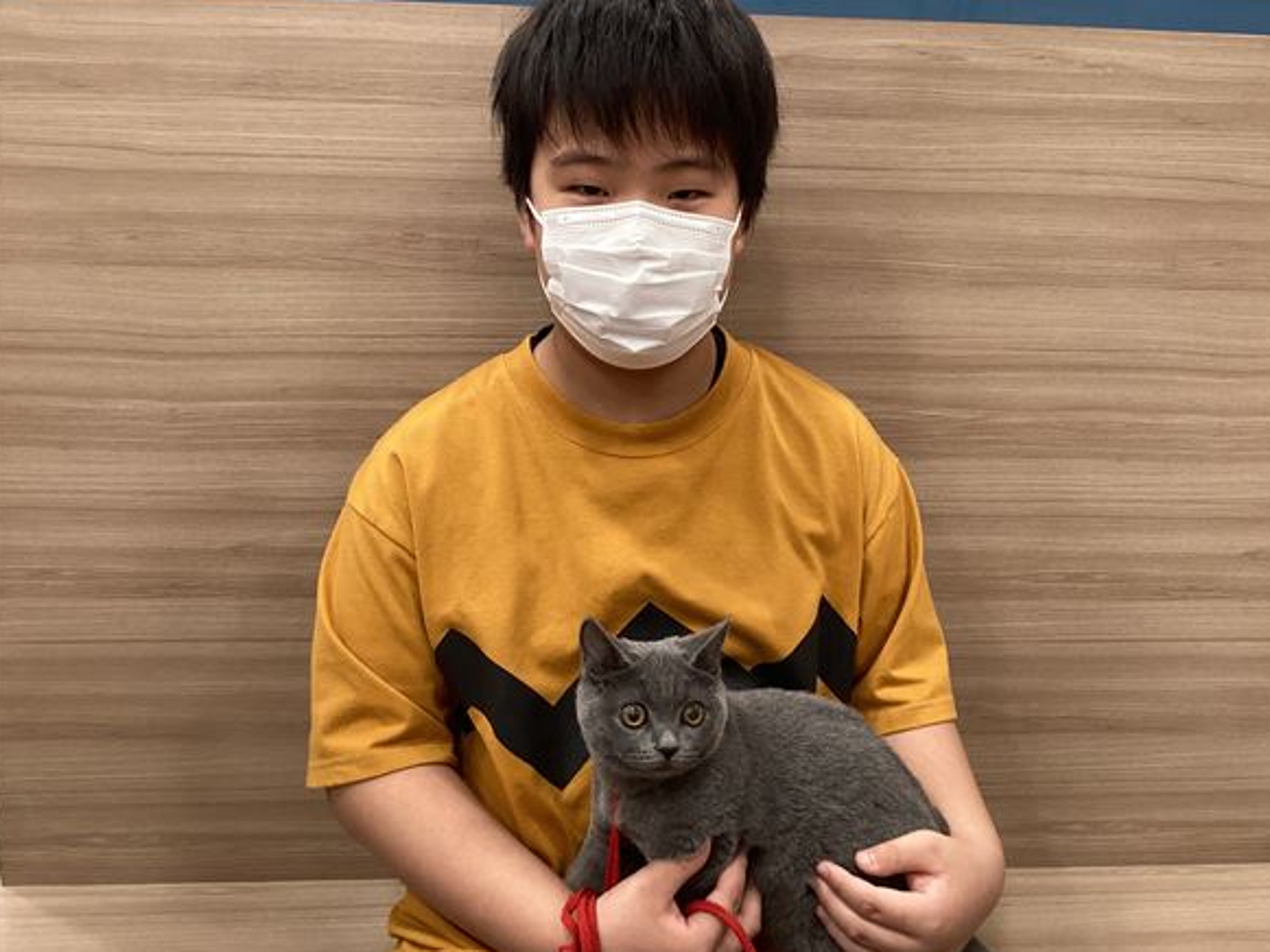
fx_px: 1174
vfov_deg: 44.2
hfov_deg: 56.8
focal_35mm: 32
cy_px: 474
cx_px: 645
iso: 64
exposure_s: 1/60
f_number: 2.4
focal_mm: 3.3
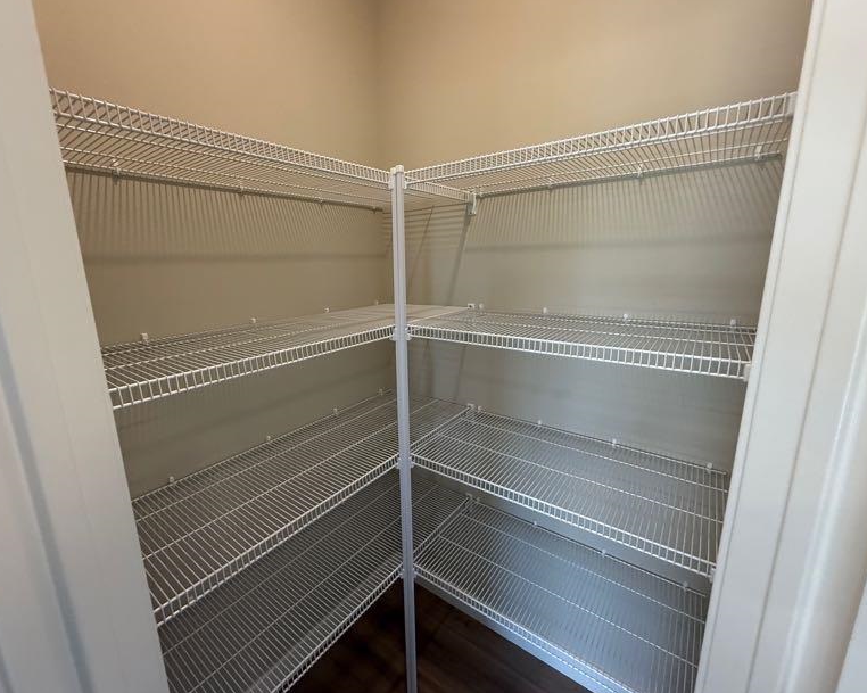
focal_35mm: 15
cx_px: 424
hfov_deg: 96.8
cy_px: 343
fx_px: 385
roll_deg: -0.2
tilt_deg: -16.7
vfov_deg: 84.0
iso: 200
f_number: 2.2
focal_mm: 2.22
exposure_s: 1/120
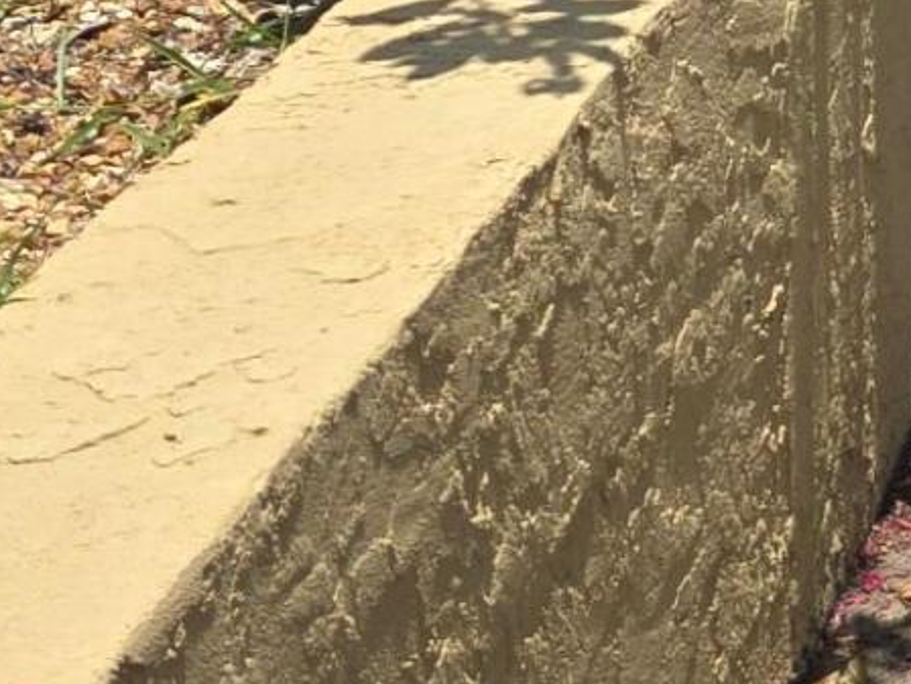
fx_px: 3895
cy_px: -1107
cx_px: 1895
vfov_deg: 8.8
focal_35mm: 148
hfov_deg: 11.8
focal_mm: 6.3
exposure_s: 1/801
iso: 12
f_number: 1.7
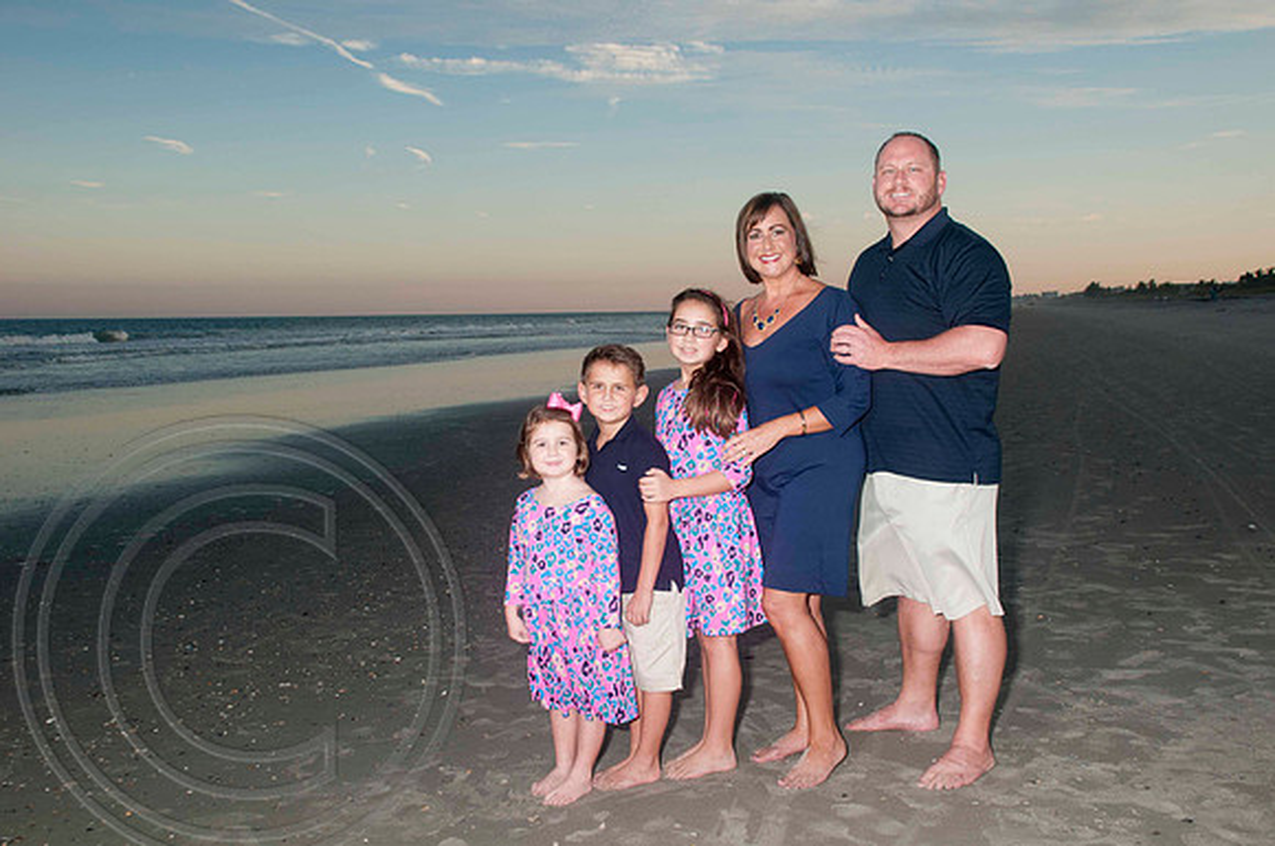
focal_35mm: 39
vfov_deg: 34.1
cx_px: 638
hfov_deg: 49.6
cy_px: 423
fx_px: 1379
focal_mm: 26
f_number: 8
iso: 200
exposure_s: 1/160
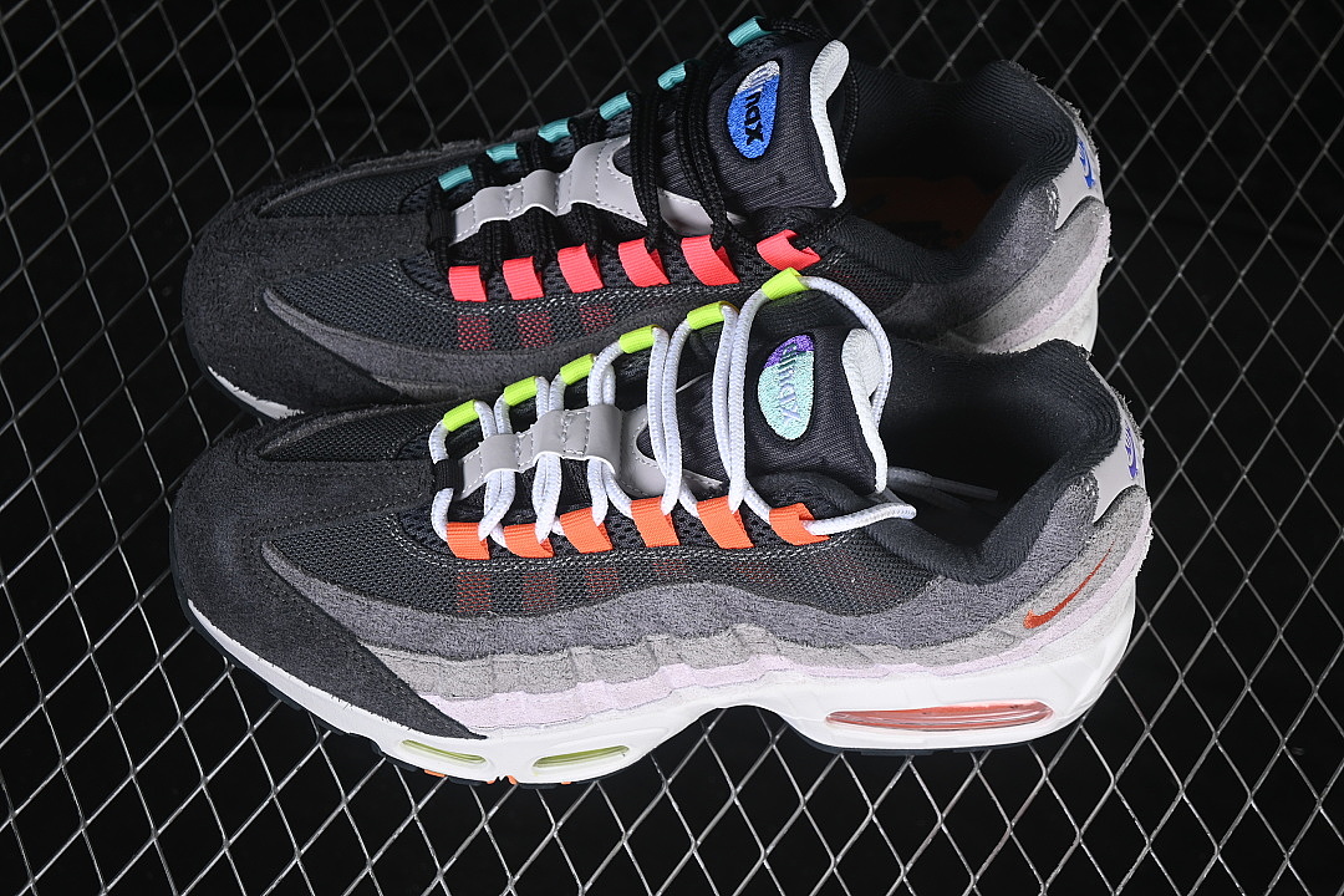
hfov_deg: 27.0
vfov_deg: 18.2
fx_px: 2800
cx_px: 672
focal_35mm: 75
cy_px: 448
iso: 160
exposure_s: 1/60
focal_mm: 50
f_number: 7.1
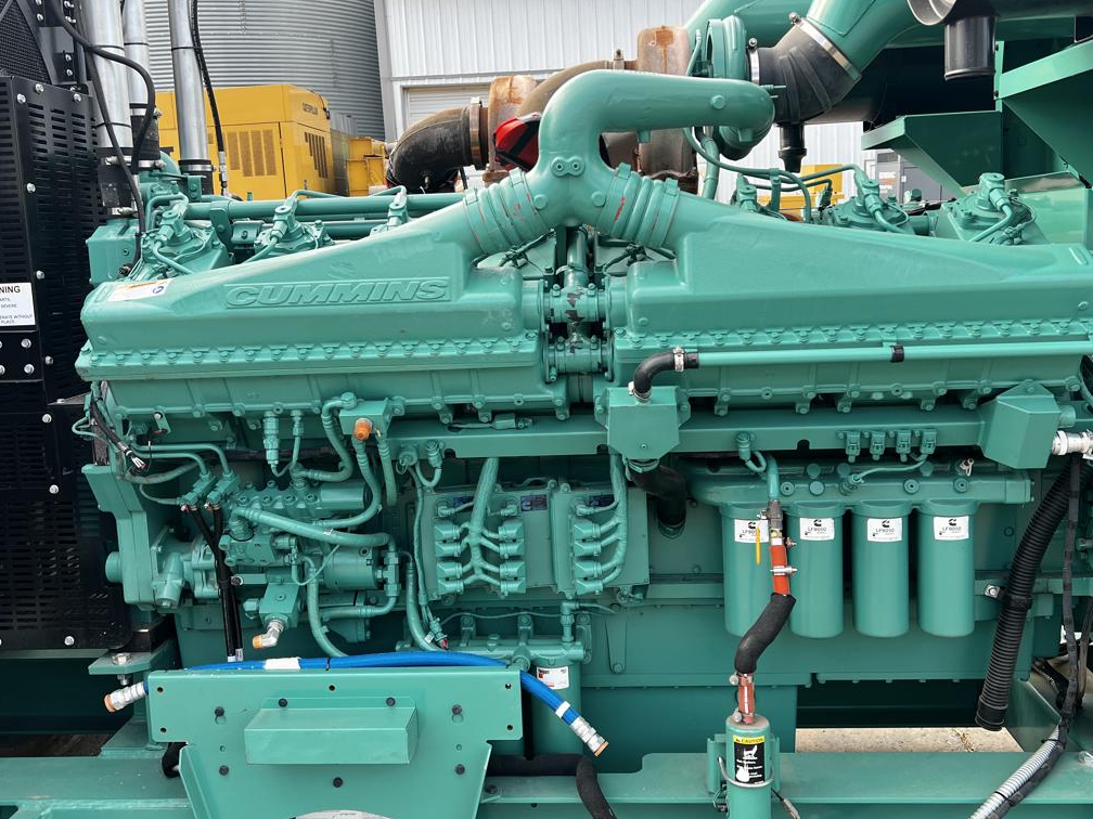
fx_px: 1042
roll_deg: +3.1
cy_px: 379
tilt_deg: -9.0
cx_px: 557
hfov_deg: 55.3
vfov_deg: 42.9
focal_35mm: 33
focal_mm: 5.7
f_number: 1.5
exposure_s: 1/448
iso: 50
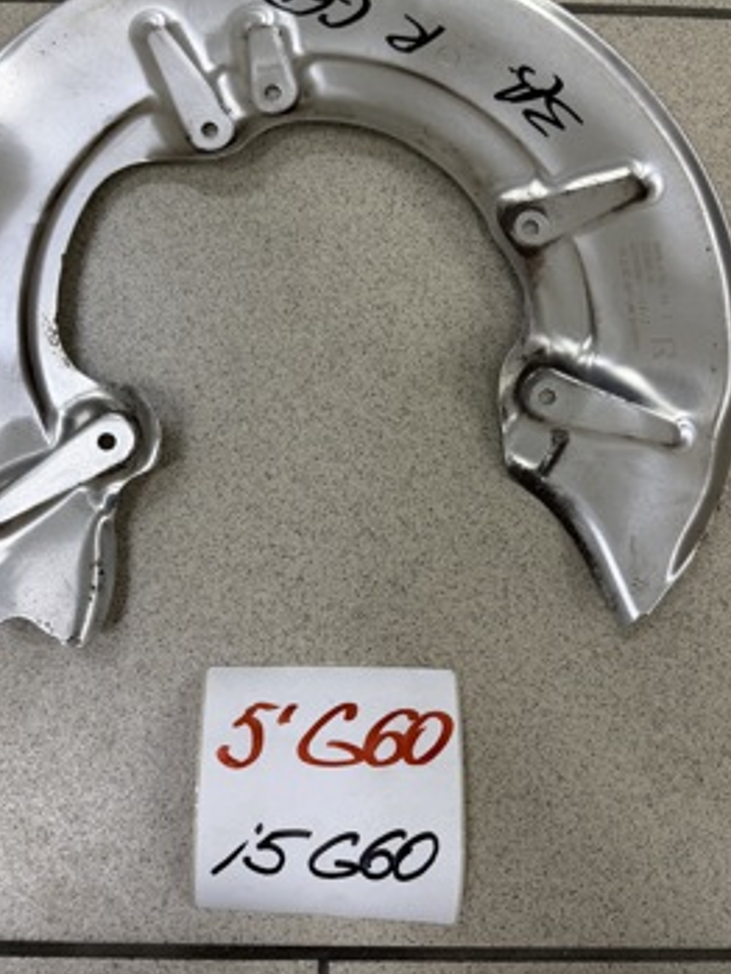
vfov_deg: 55.2
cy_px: 435
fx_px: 929
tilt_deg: -78.5
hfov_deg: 42.8
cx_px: 304
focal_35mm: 33
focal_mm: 6.76
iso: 200
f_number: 1.78
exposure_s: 1/100
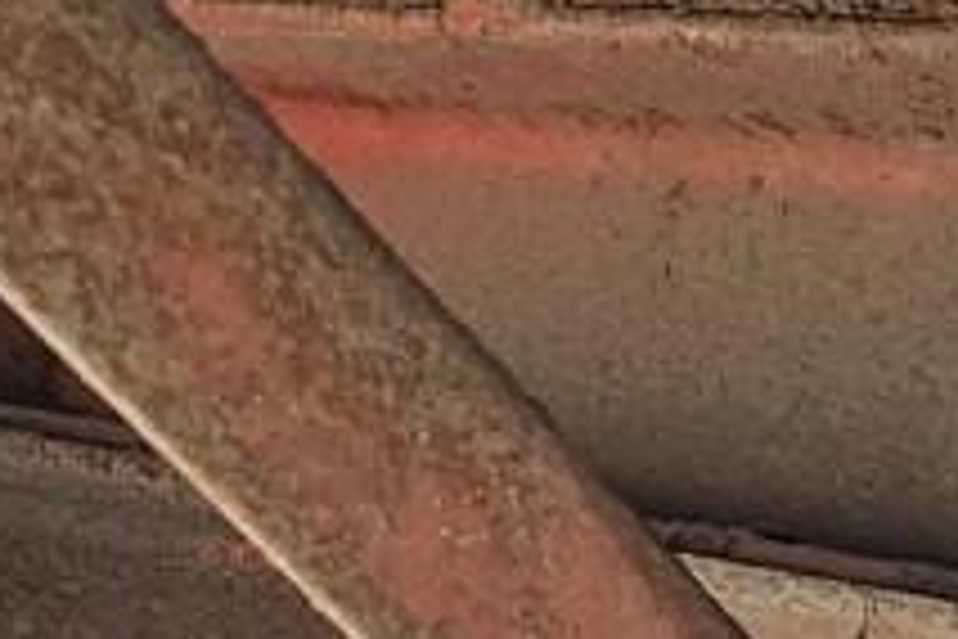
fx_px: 4311
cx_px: 1268
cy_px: 1710
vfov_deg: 7.7
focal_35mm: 162
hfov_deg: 12.3
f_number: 1.8
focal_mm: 5.4
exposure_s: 1/100
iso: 40
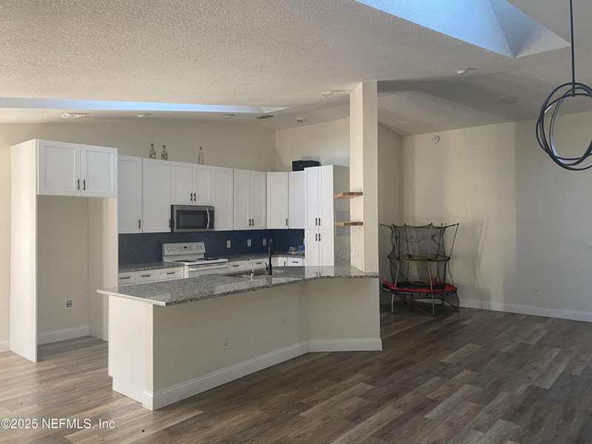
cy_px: 222
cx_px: 296
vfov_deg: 53.1
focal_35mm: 26
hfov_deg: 67.3
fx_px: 445
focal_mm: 4.25
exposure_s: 1/63
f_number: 1.8
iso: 125
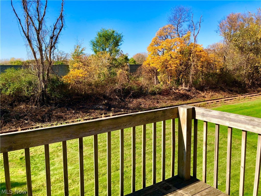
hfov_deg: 63.4
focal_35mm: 28
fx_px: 211
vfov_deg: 49.7
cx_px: 130
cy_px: 98
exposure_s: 1/923
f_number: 1.8
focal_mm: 4
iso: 20
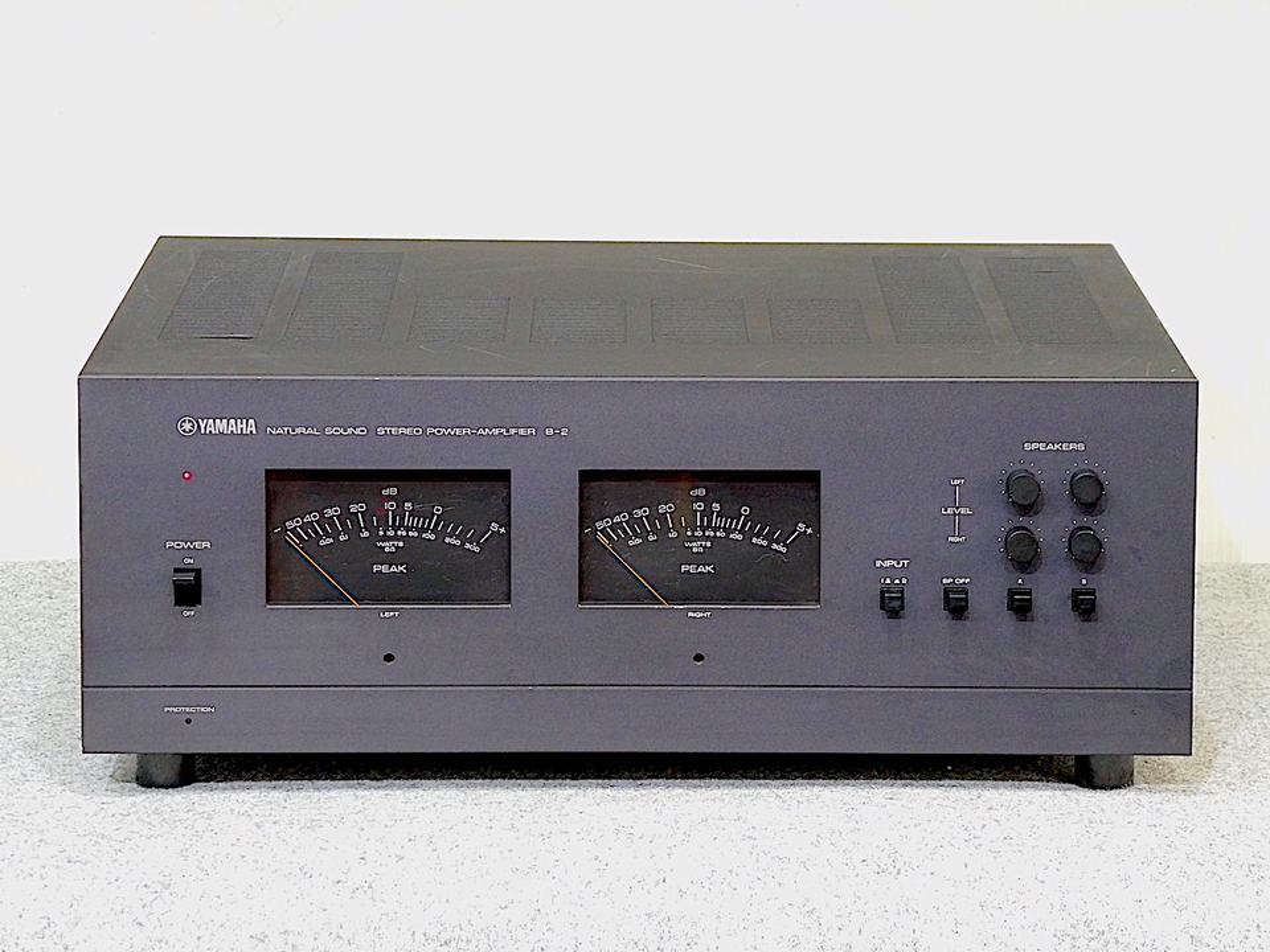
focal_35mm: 143
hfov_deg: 13.8
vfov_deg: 10.4
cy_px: 476
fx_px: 5246
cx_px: 635
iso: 200
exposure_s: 1/4
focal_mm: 25.6
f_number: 5.4
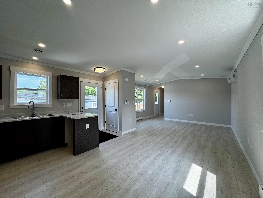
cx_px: 132
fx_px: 106
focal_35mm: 14
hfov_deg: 102.1
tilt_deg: +0.2
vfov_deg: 85.7
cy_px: 99
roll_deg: +0.0
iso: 40
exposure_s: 1/120
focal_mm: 2.22
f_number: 2.2
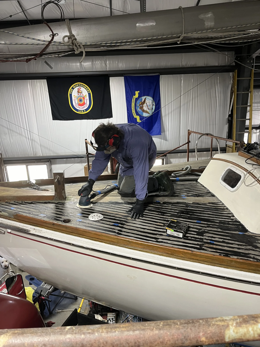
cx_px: 130
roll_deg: +2.1
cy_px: 174
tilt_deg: -18.7
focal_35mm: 26
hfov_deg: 53.1
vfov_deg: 67.3
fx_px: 260
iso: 125
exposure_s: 1/69
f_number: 1.6
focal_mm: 5.1
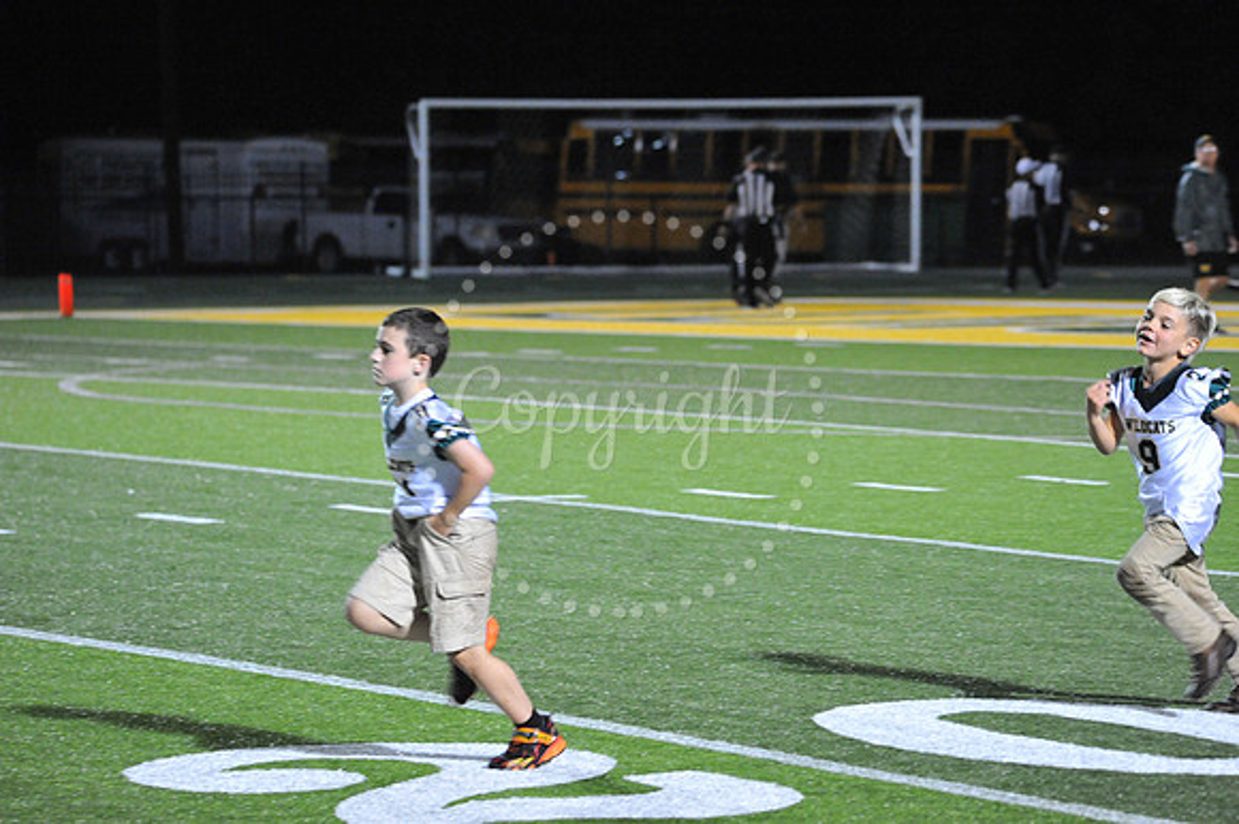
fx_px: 5159
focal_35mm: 150
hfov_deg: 13.7
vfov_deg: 9.1
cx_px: 620
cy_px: 412
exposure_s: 1/200
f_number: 5.6
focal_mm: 150
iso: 6400
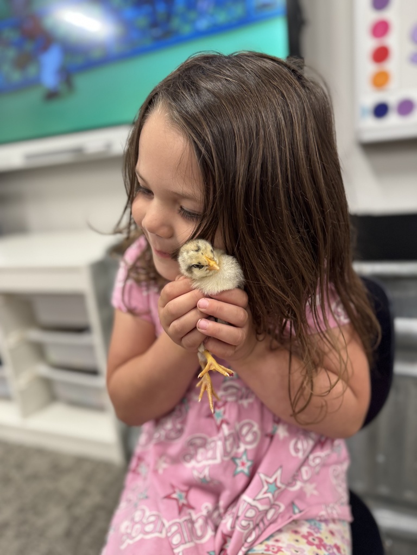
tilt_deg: -15.2
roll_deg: +7.7
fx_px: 385
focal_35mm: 24
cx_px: 208
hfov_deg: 56.8
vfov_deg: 71.6
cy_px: 278
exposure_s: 1/60
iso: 160
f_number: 1.78
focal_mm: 6.76
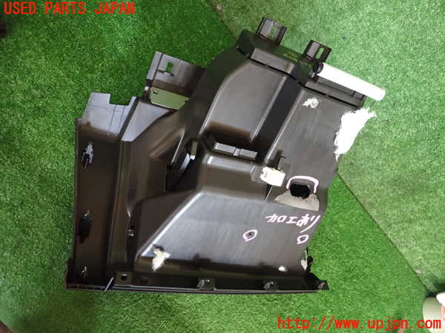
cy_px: 166
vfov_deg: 54.9
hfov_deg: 69.4
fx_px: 321
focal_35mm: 25
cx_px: 222
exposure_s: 1/30
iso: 800
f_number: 2
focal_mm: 4.5
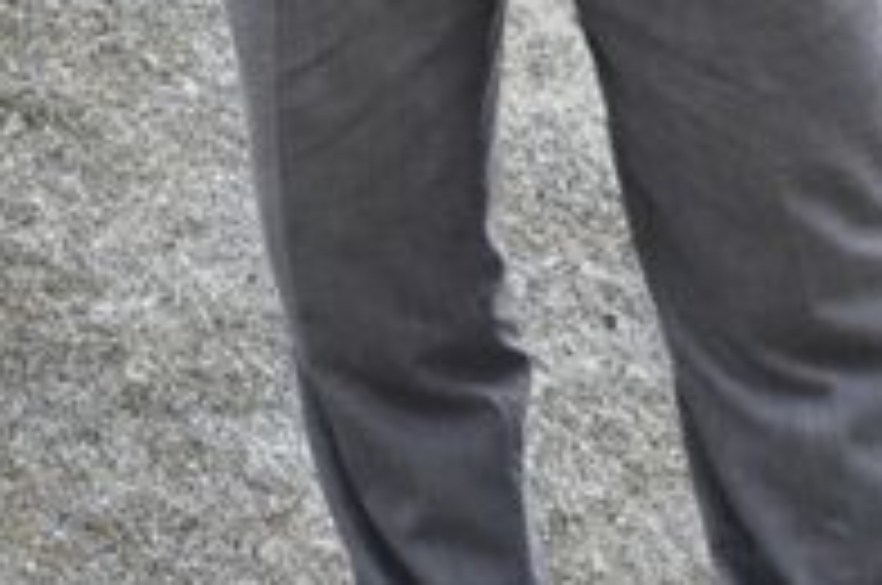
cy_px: -450
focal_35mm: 314
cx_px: -675
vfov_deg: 4.3
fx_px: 7680
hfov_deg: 6.4
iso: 200
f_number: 7.1
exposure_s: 1/200
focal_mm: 40
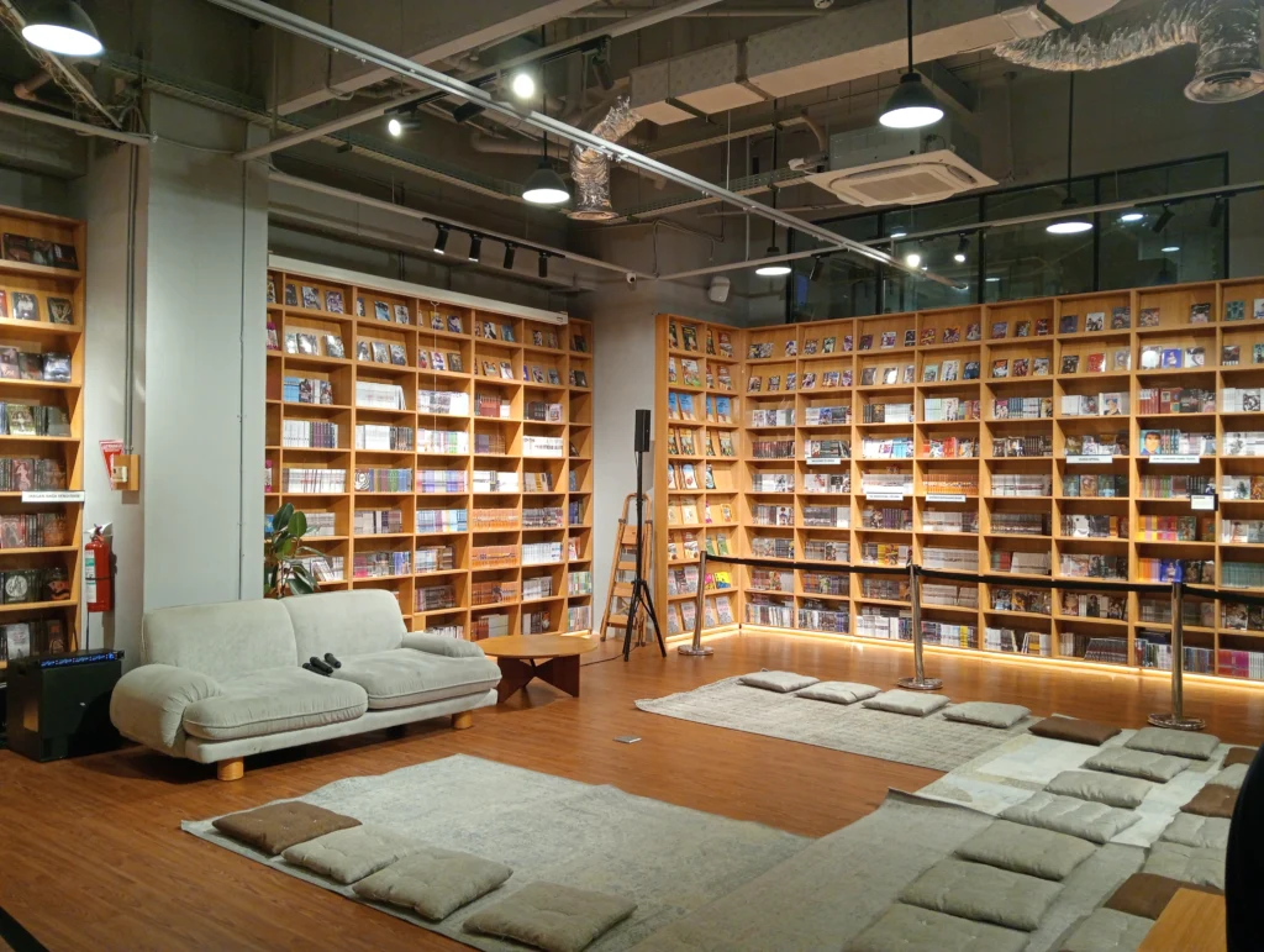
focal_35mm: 28
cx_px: 632
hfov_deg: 63.4
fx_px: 1024
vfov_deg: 49.9
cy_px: 476
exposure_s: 1/33.3
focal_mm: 3.98
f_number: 1.8
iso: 235
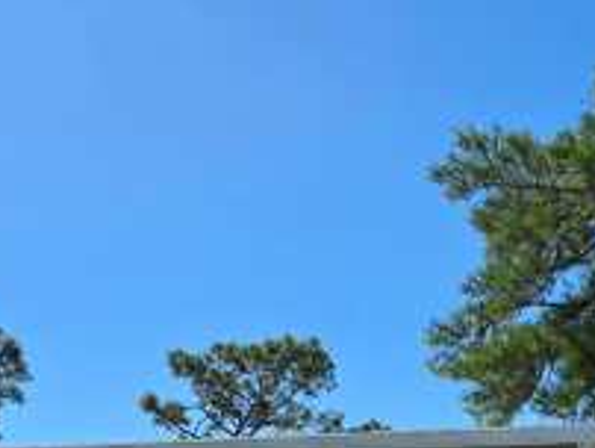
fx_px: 1566
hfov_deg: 20.1
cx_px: 722
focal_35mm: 91
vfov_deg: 15.2
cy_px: 643
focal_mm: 6.3
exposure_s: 1/6809
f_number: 1.7
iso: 80
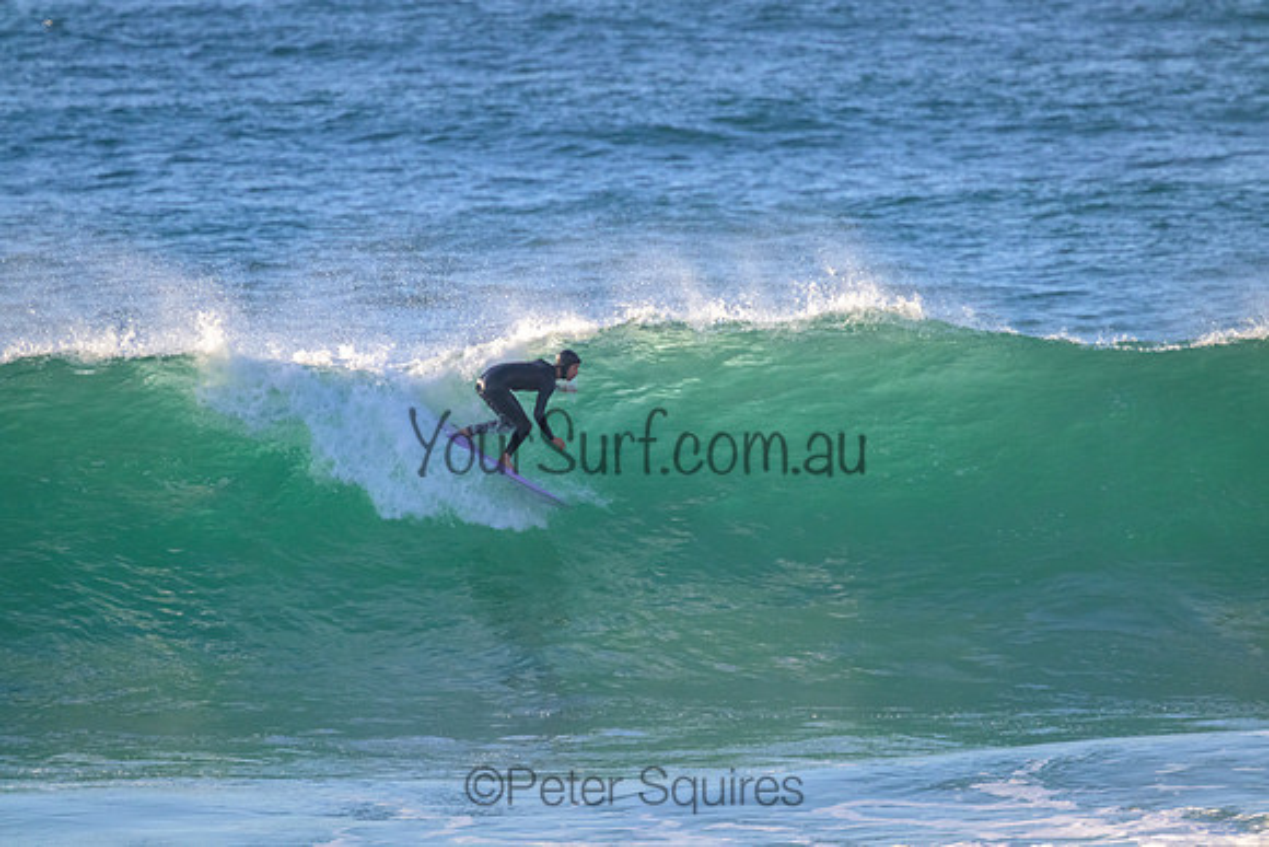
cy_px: 424
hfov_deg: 2.6
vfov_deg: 1.7
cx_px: 634
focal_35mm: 800
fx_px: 28205
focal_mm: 800
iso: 2500
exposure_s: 1/1600
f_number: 11
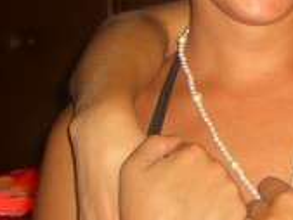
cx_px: 378
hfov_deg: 14.0
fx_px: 1143
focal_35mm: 135
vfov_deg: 10.6
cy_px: -111
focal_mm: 7.9
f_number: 2.8
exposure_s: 1/60
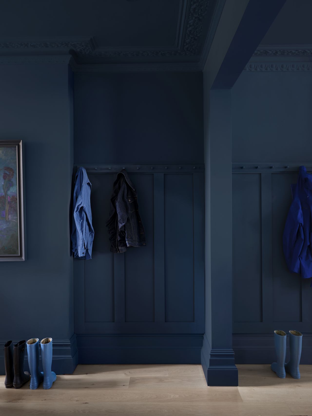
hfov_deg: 45.5
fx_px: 372
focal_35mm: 31
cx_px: 156
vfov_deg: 58.3
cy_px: 208
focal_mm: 39.6
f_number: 8
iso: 100
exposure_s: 3
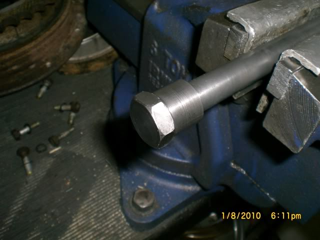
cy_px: 120
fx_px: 351
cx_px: 160
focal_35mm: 38
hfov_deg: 49.0
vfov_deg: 37.7
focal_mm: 6.3
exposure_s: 1/60
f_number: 4.4
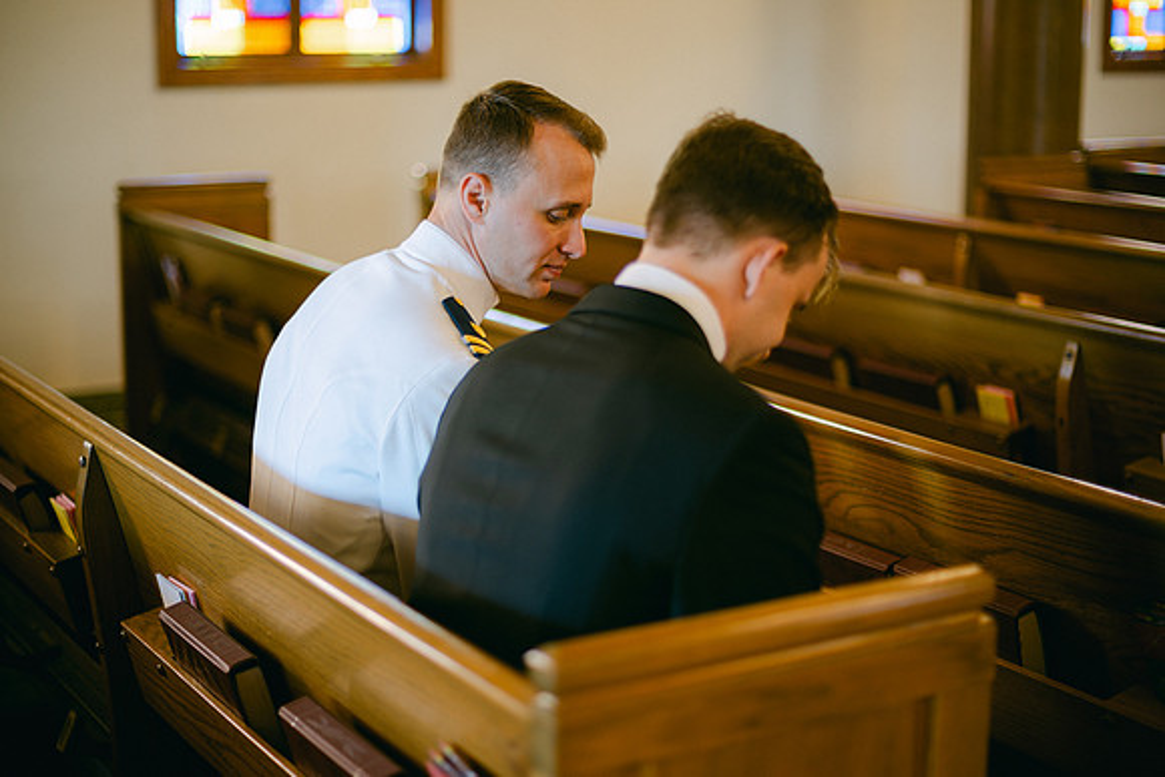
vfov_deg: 23.4
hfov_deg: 34.5
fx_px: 1877
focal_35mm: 58
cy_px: 388
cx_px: 582
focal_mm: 58
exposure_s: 1/40
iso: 64
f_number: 1.4
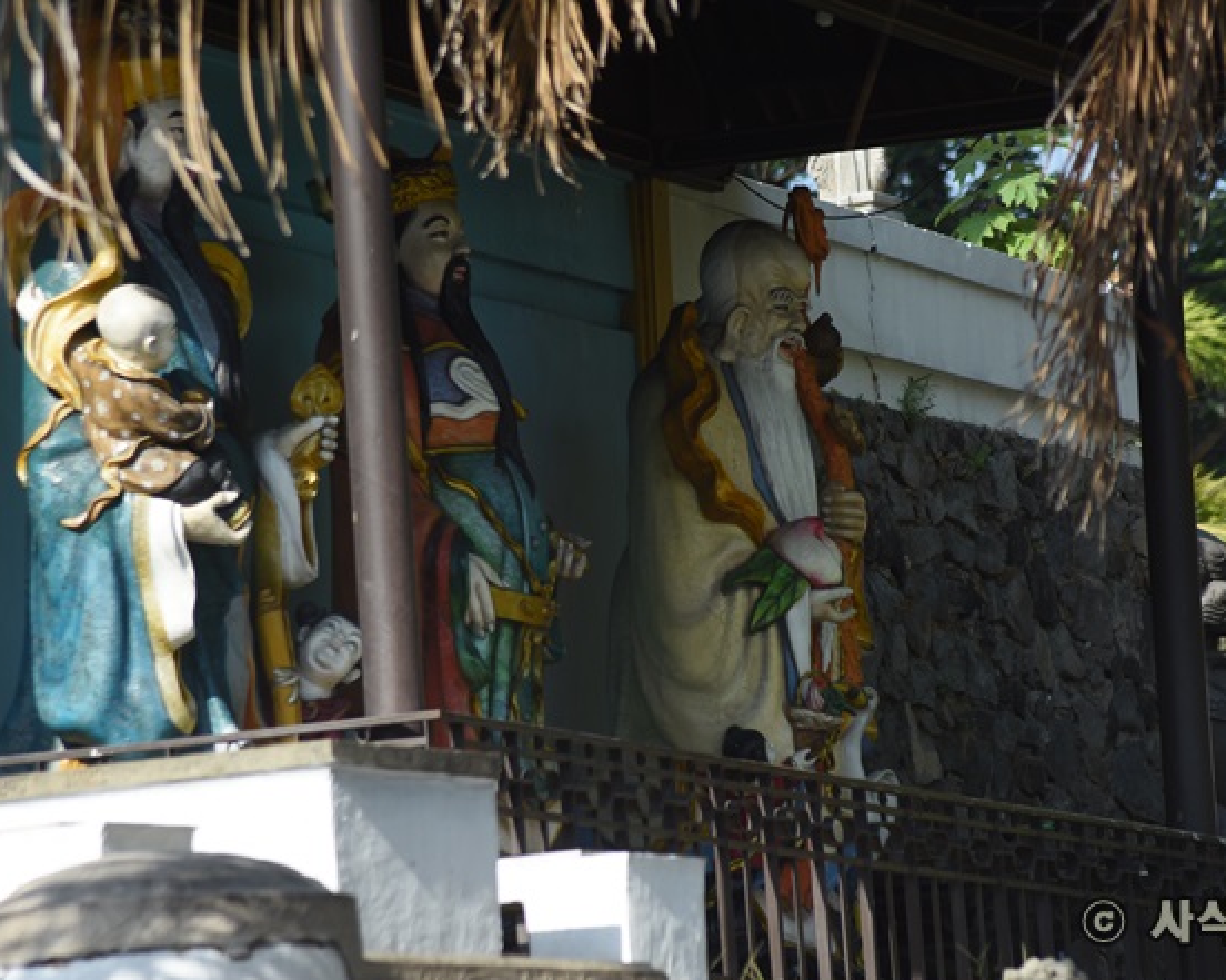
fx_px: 10372
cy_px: 570
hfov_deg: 6.8
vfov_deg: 5.4
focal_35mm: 286
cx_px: 602
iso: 200
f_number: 9
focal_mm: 200
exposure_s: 1/320
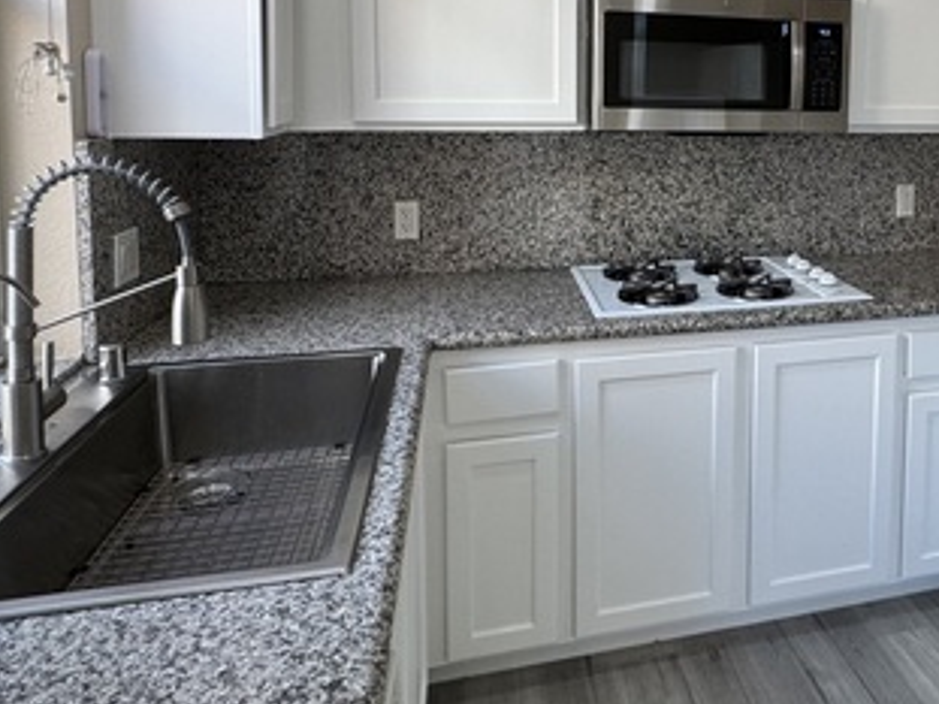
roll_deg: -1.5
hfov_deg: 56.7
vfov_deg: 44.9
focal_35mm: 30
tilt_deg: -5.9
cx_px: 714
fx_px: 813
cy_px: 160
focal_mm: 2.22
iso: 80
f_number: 2.2
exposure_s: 1/120
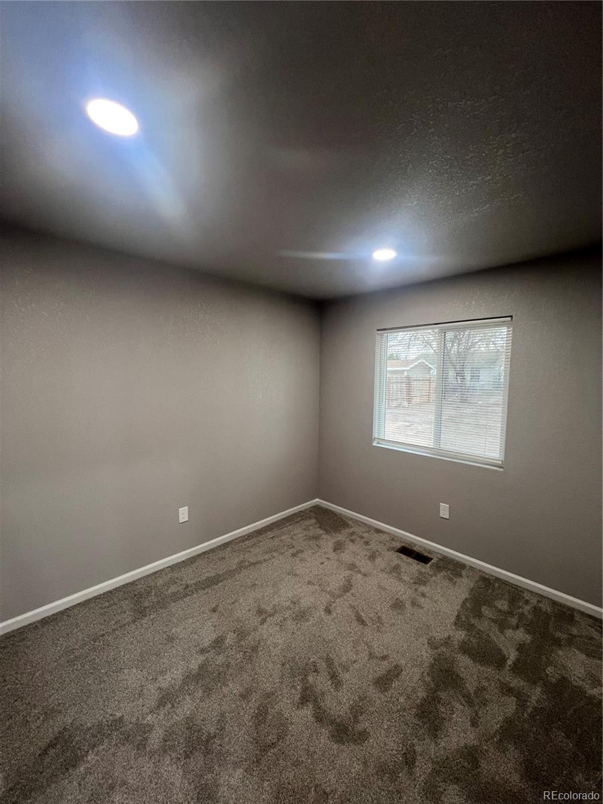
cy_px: 402
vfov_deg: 106.2
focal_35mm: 13
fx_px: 302
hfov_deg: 89.9
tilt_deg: -4.6
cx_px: 302
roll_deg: -0.4
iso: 200
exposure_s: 1/60
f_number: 1.8
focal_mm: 1.57
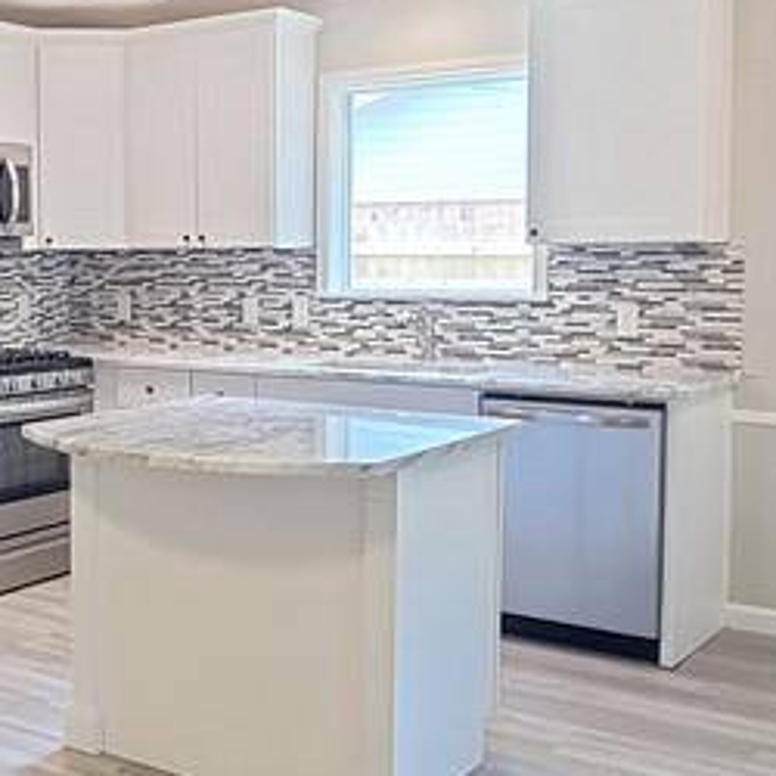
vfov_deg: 36.0
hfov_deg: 34.1
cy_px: 332
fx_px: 1192
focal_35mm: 47
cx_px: 74
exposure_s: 1/59
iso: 320
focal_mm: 2.2
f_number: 2.2
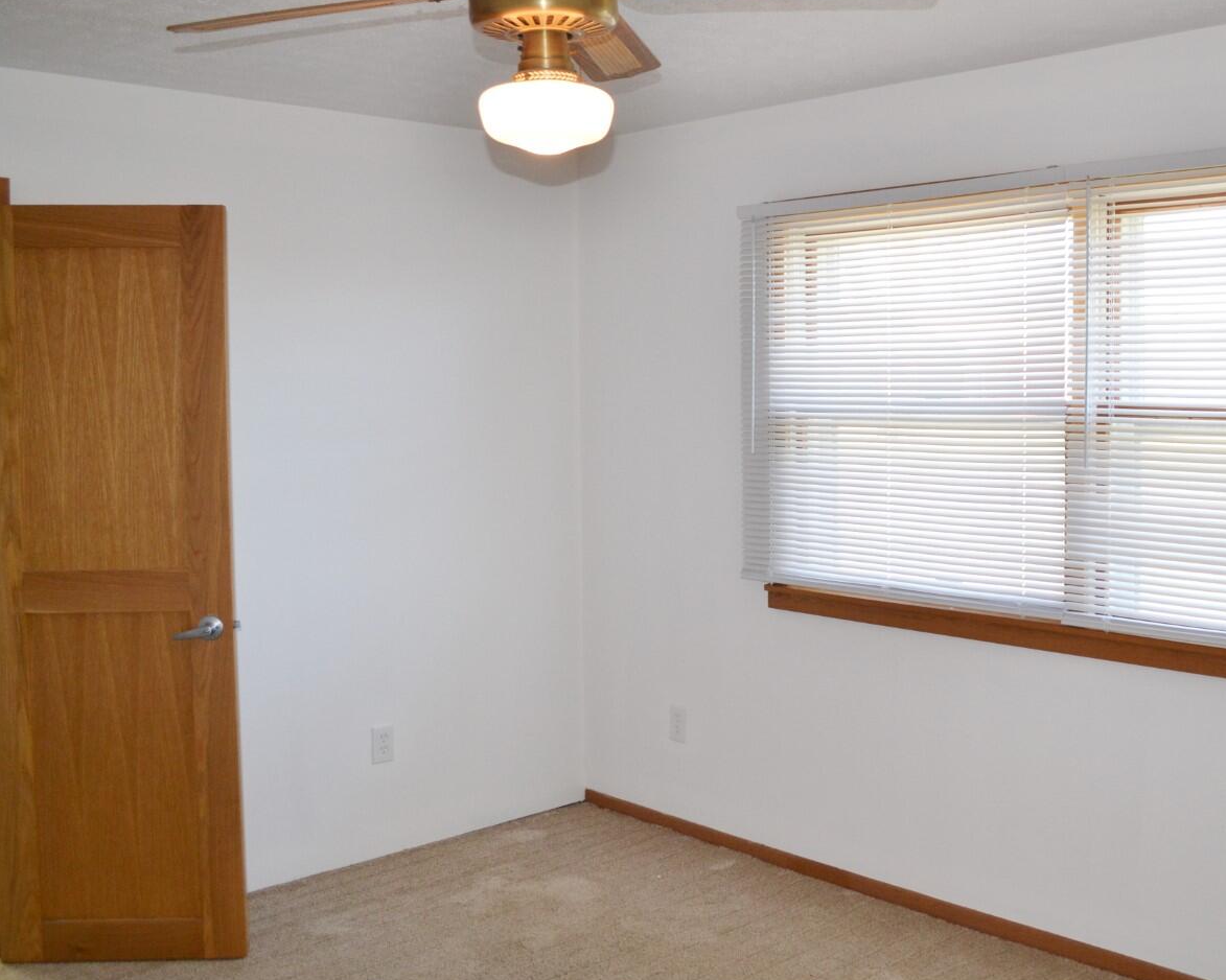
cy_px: 436
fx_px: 1270
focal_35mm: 35
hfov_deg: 51.0
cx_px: 762
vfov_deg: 42.2
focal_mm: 18
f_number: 4
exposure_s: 1/125
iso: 400
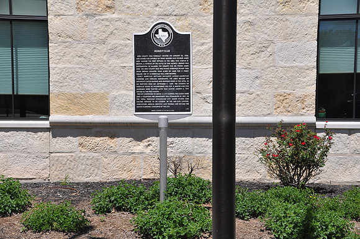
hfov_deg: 27.0
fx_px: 749
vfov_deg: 18.1
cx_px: 180
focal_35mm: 75
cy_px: 120
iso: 200
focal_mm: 50
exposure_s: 1/320
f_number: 9
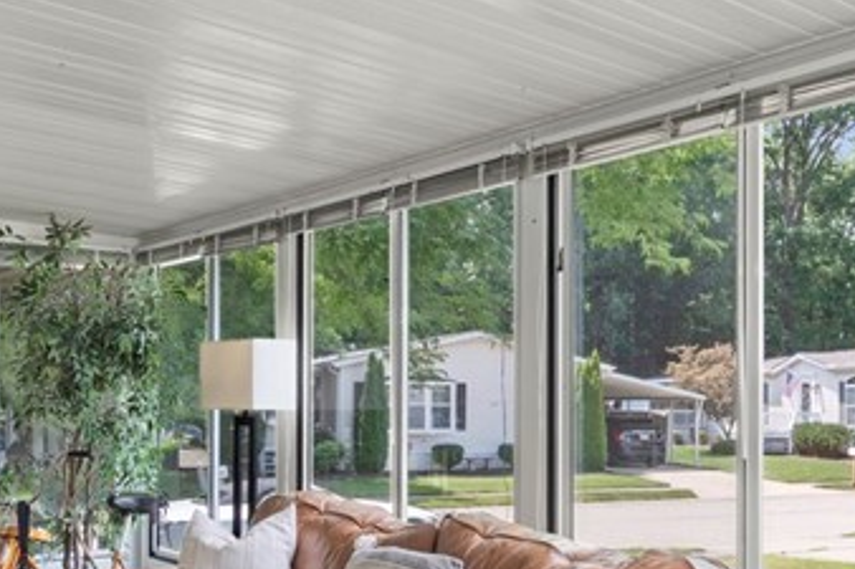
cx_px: 435
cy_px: 413
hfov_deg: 43.6
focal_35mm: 45
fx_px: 1068
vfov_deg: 29.5
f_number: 9
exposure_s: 1/13
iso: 250
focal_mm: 14
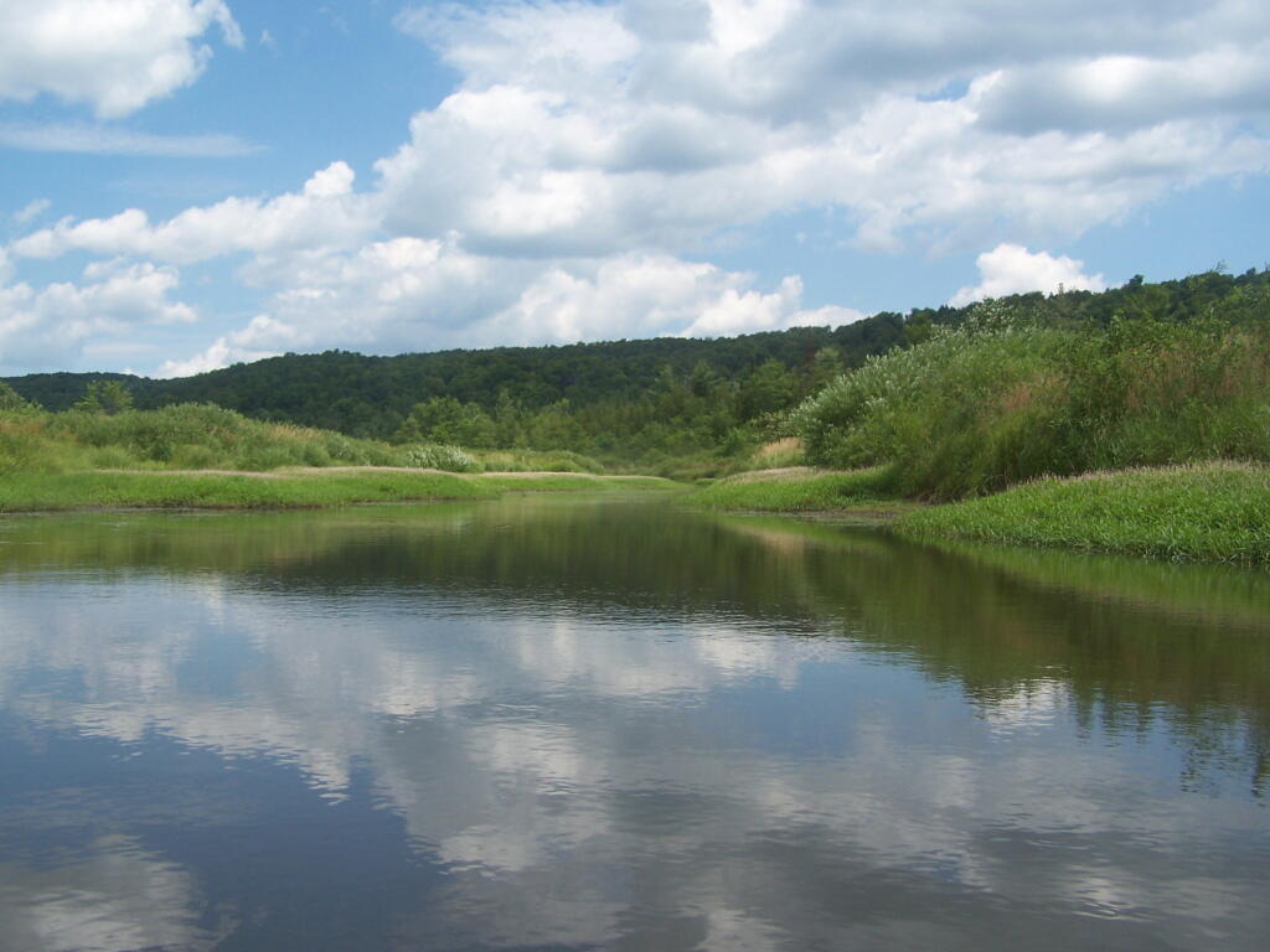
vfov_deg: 37.7
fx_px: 1394
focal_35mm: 38
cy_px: 476
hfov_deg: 49.0
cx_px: 635
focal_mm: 6.3
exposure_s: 1/1000
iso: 80
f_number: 4
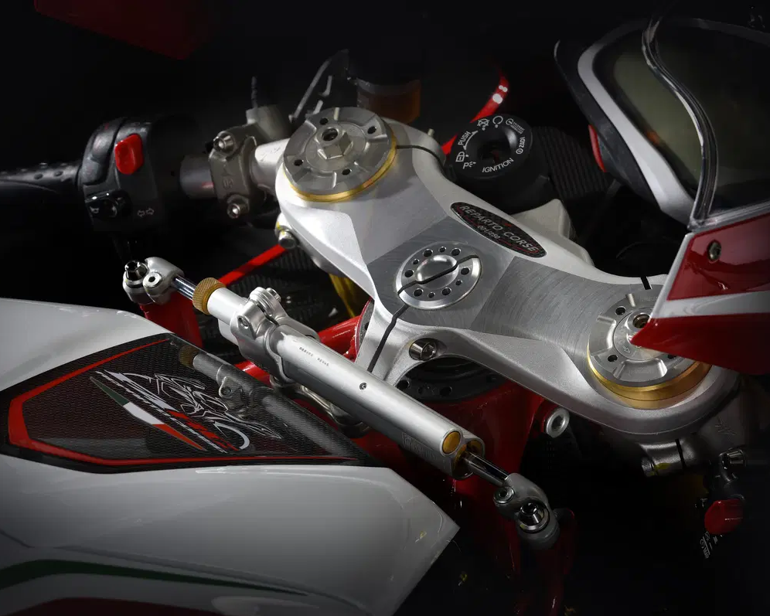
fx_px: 4125
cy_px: 309
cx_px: 400
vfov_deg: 8.5
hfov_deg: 10.7
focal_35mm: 181
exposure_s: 1/160
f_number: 16
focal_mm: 160
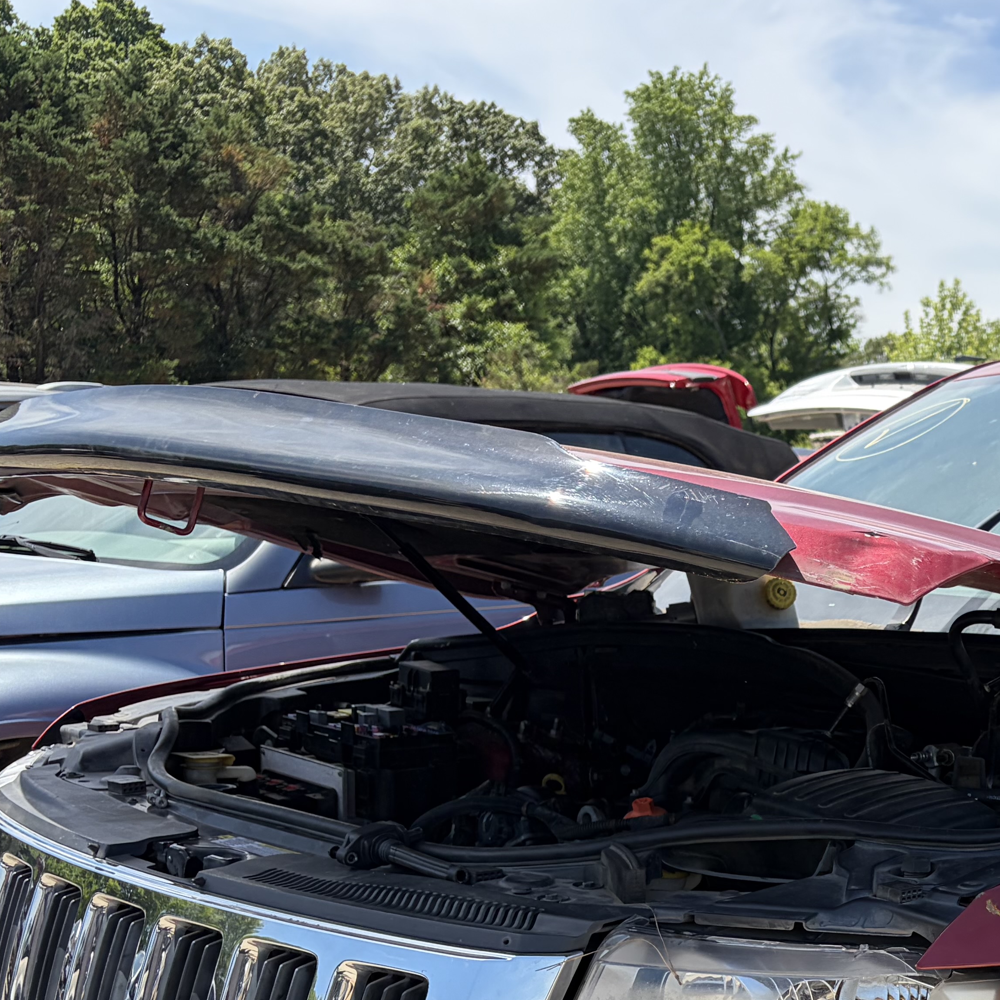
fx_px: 1863
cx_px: 1005
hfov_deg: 28.2
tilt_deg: -7.0
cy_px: 856
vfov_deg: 29.1
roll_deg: -2.0
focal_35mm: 57
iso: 64
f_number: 1.6
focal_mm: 5.96
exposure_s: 1/2012
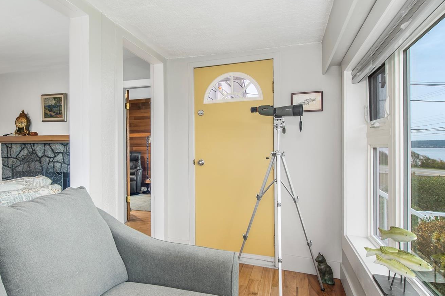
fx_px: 272
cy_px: 155
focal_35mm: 22
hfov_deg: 77.7
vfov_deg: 57.2
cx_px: 179
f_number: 8
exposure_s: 1/6
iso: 250
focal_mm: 12
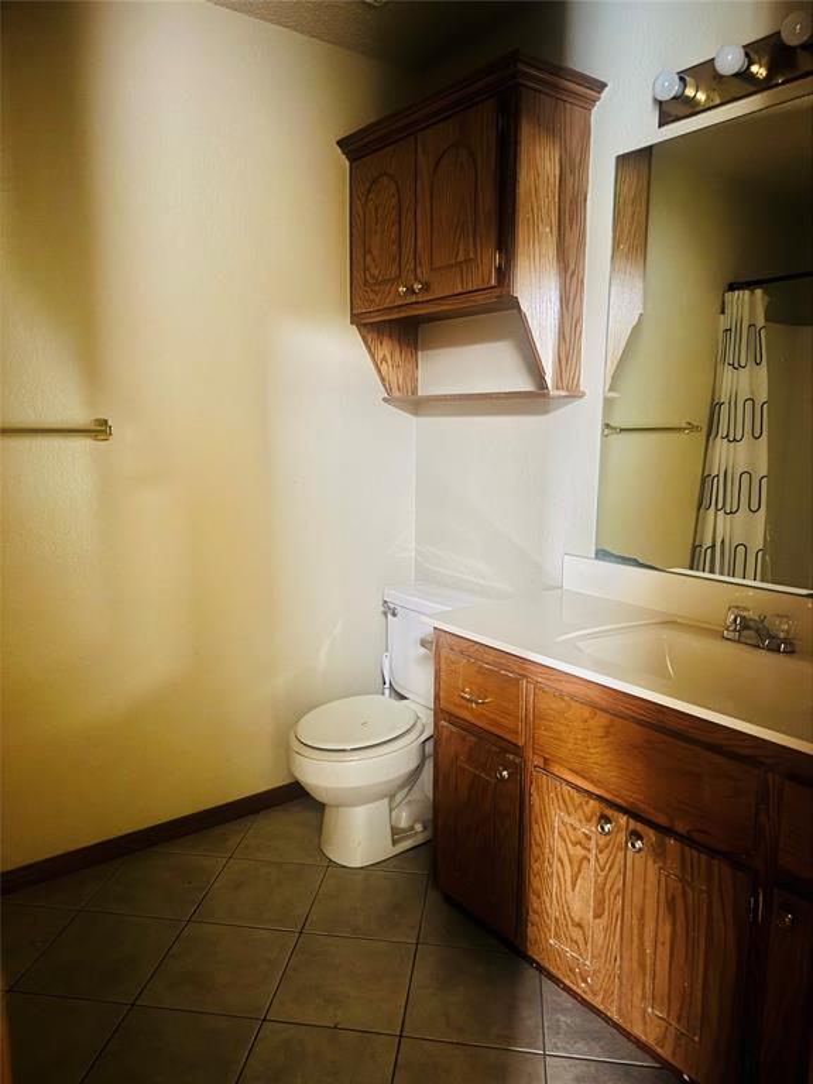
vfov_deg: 71.6
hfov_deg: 56.8
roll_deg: -0.2
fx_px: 752
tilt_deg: -9.6
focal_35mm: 24
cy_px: 542
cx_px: 406
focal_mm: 6.76
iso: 1250
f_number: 1.78
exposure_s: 1/5
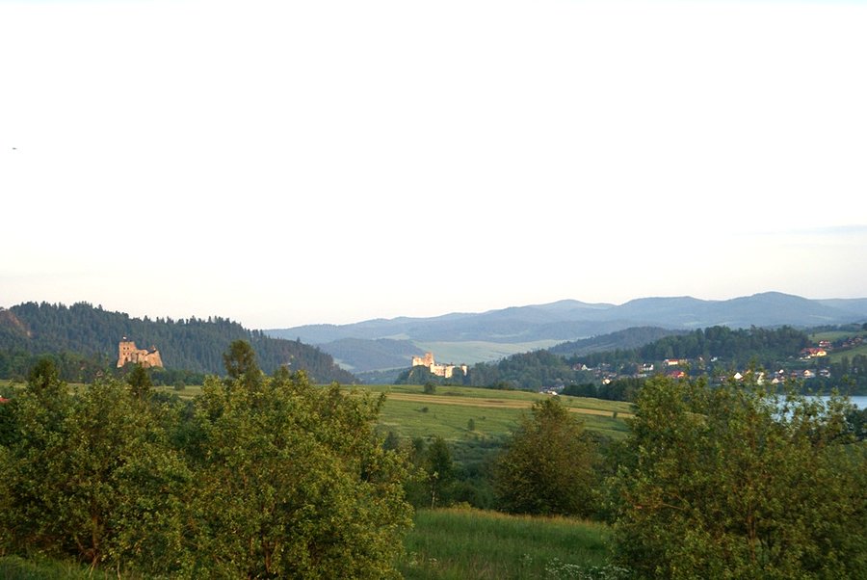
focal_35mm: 105
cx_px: 434
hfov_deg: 19.4
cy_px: 290
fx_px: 2531
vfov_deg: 13.1
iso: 100
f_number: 6.3
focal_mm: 70
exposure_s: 1/125
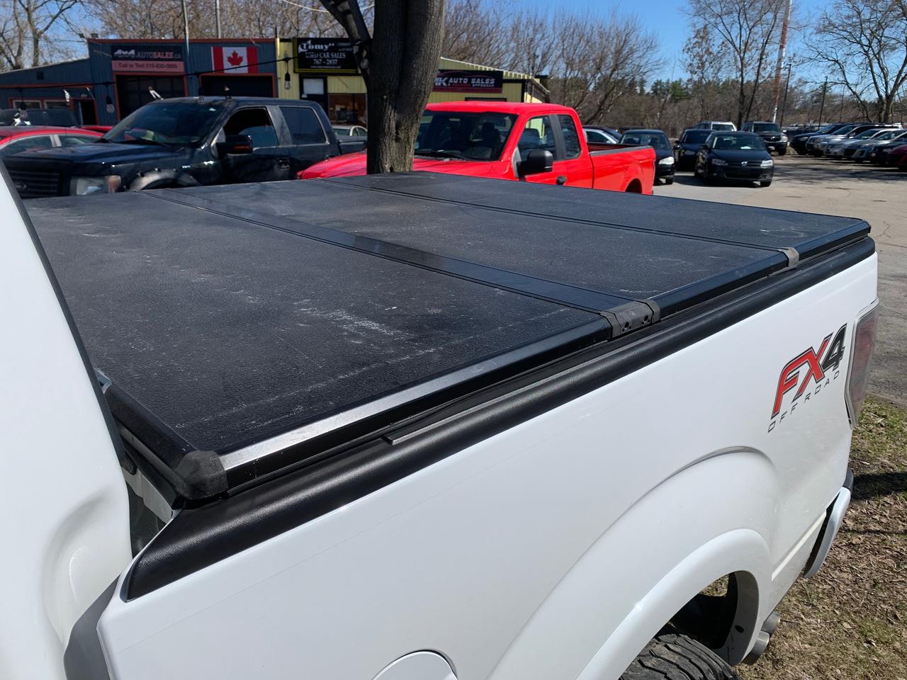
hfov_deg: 67.3
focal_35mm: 26
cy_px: 340
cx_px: 454
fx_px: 681
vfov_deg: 53.1
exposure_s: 1/4274
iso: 25
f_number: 1.8
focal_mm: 4.25
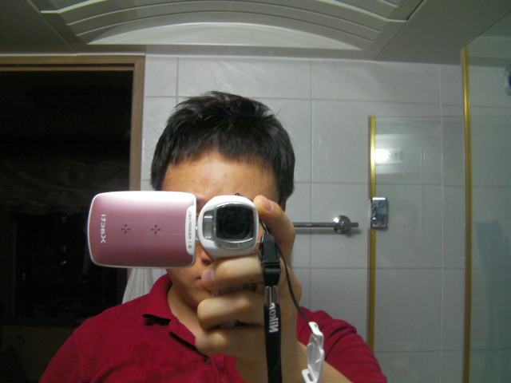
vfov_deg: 37.7
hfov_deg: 49.0
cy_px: 192
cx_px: 256
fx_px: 561
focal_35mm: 38
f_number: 3.5
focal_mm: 6.8
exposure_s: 1/29
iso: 200
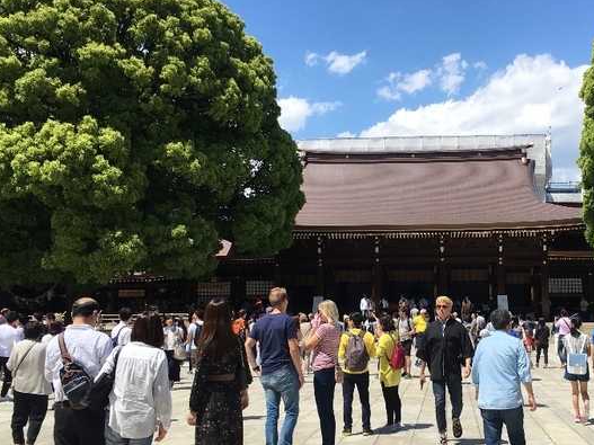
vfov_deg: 32.9
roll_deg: +0.3
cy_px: 207
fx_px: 755
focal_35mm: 44
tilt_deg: +8.4
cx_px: 407
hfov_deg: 42.2
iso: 25
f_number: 2.2
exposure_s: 1/1709
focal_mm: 4.15
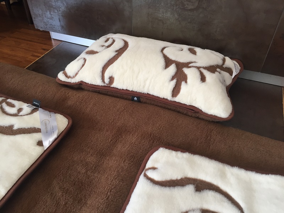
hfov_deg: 61.7
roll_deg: +1.9
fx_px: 238
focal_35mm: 29
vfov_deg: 48.2
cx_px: 142
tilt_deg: -41.9
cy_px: 106
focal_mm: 4.15
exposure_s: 1/33
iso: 40
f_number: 2.2
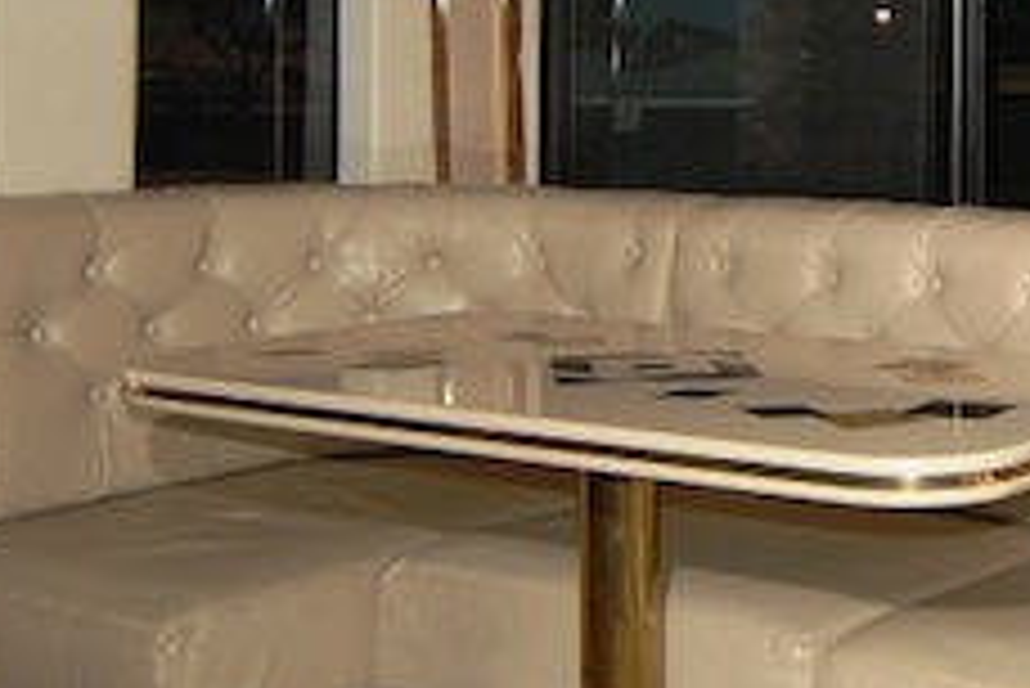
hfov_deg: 30.4
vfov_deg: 21.1
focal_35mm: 63
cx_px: 945
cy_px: 70
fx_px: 1804
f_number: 4
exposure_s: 1/200
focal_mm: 12
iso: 100
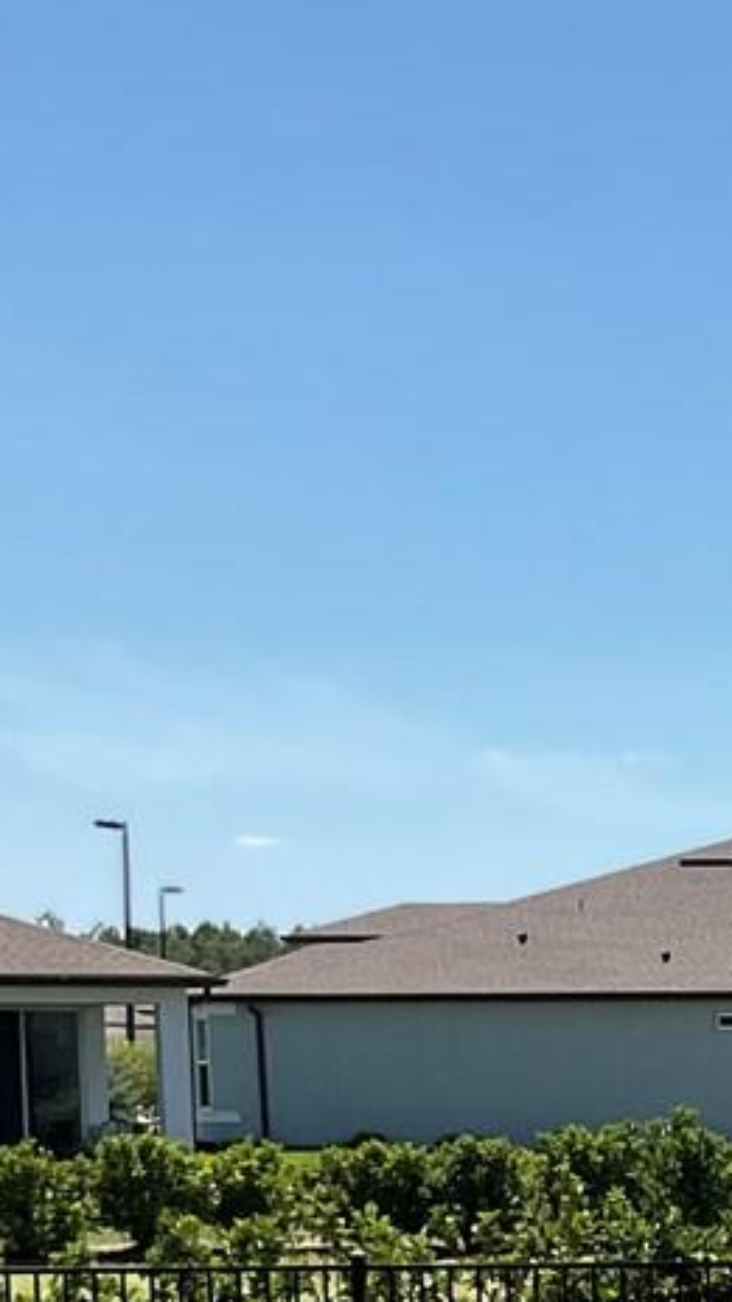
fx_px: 3761
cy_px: 1411
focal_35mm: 109
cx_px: 1470
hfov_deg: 10.2
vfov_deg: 18.9
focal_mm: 3
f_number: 1.8
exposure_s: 1/1984
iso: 16
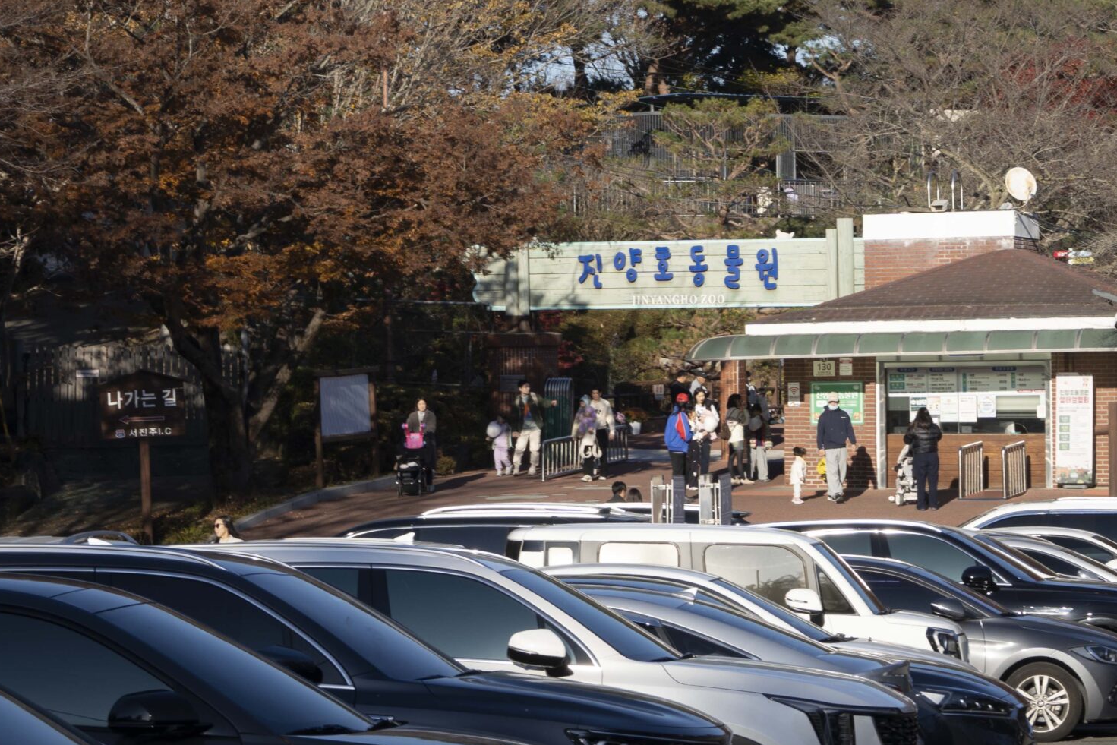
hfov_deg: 23.3
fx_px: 2699
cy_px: 161
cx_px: 695
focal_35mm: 87
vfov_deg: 15.6
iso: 100
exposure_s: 1/125
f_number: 11
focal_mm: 50
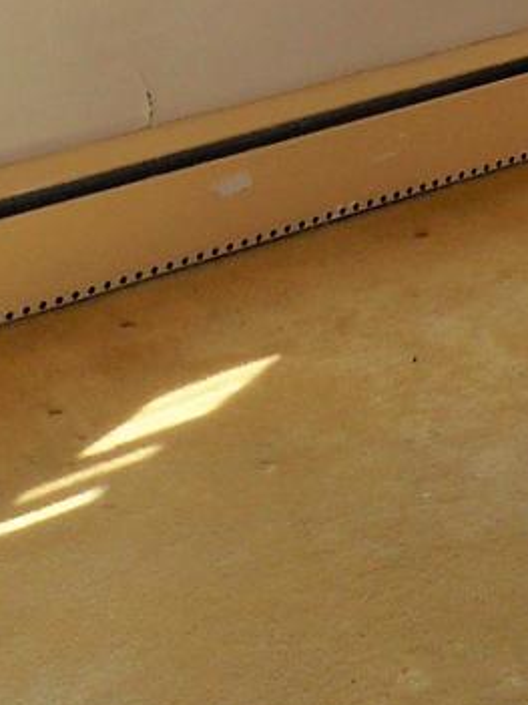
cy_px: -522
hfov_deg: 13.6
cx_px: 689
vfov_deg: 16.1
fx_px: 2137
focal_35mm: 105
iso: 80
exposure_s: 1/90
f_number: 3.2
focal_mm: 3.9
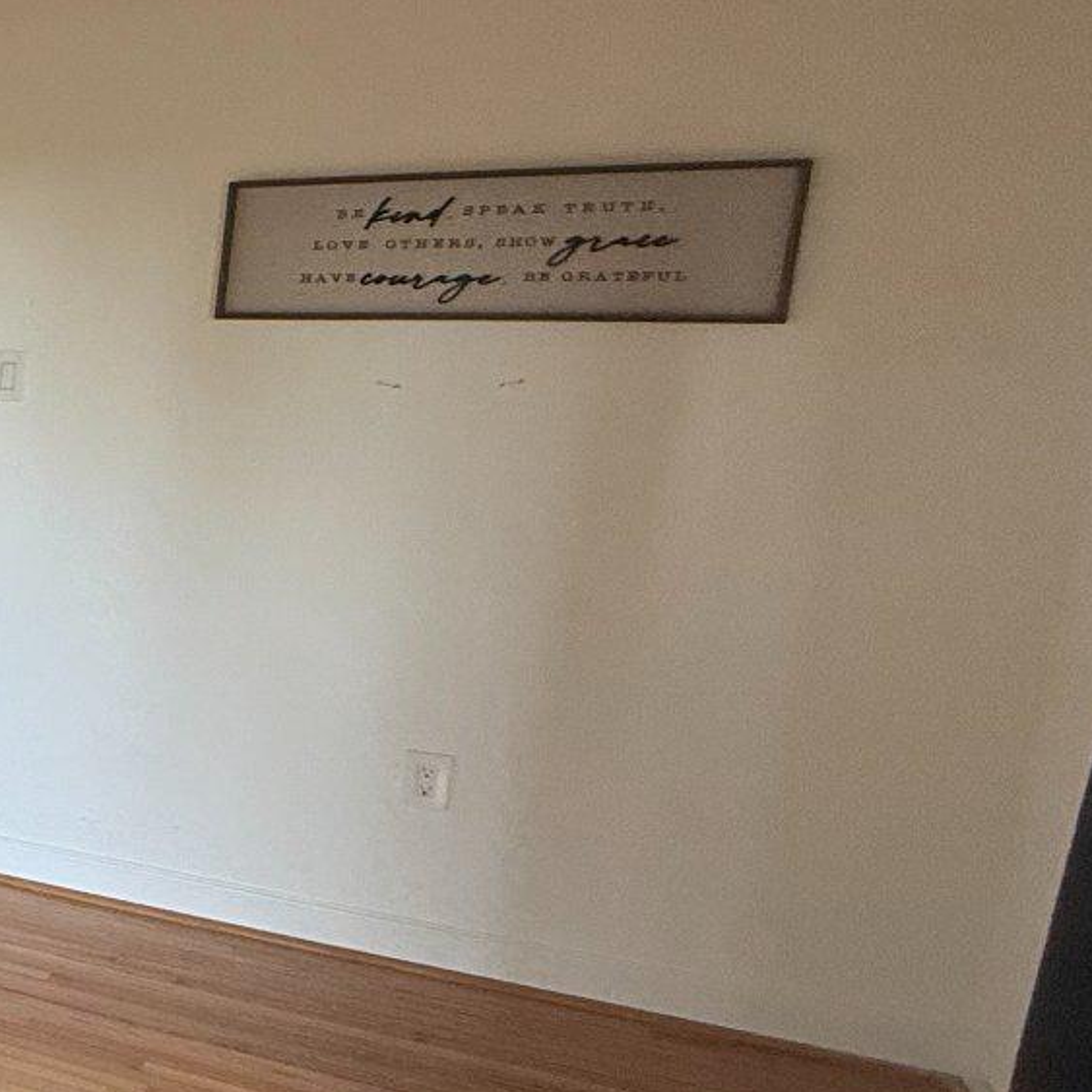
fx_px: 1606
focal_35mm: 45
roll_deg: -0.4
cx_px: -846
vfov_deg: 37.6
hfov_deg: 22.6
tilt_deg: -9.7
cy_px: 559
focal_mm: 2.22
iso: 160
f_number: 2.2
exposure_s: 1/99
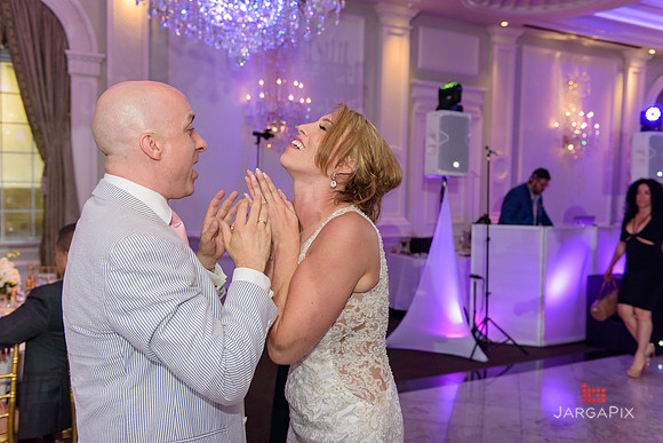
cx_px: 332
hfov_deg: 54.4
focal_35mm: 35
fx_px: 645
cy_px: 222
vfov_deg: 37.9
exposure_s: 1/125
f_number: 3.2
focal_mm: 35
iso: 1600
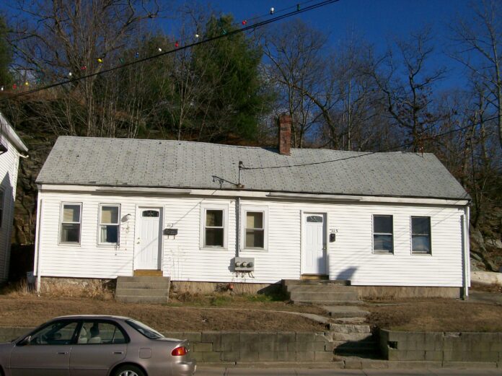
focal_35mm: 45
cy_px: 188
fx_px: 652
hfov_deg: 42.1
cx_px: 251
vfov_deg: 32.1
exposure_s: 1/1401
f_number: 5.4
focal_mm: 7.6
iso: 80
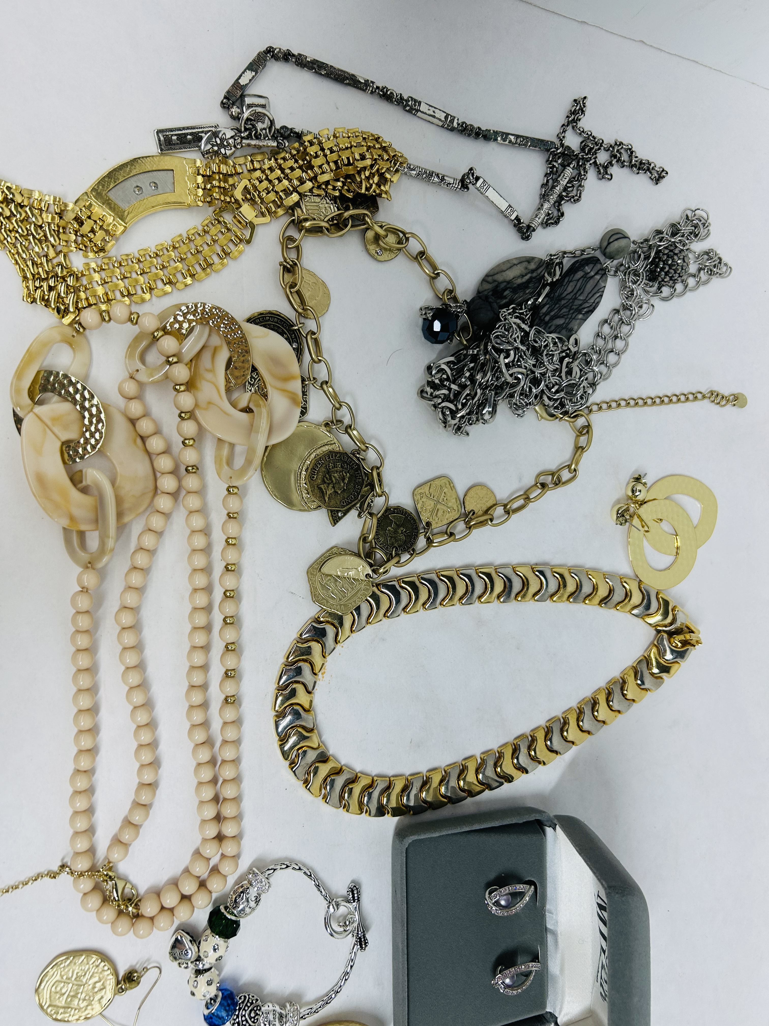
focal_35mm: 26
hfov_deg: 53.1
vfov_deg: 67.3
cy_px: 513
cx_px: 384
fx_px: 770
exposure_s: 1/397
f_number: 1.5
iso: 50
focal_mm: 5.7
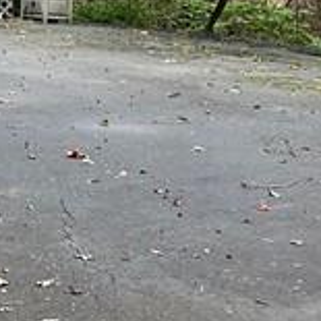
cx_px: -174
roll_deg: +0.3
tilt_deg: -0.3
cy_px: -170
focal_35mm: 152
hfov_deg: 11.0
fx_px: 1595
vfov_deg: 11.0
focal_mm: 5.7
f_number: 1.5
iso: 64
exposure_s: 1/161
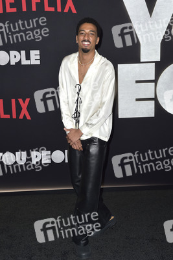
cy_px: 130
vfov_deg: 39.6
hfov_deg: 27.0
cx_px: 86
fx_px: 360
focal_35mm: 50
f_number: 6.3
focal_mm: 50
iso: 500
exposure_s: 1/250
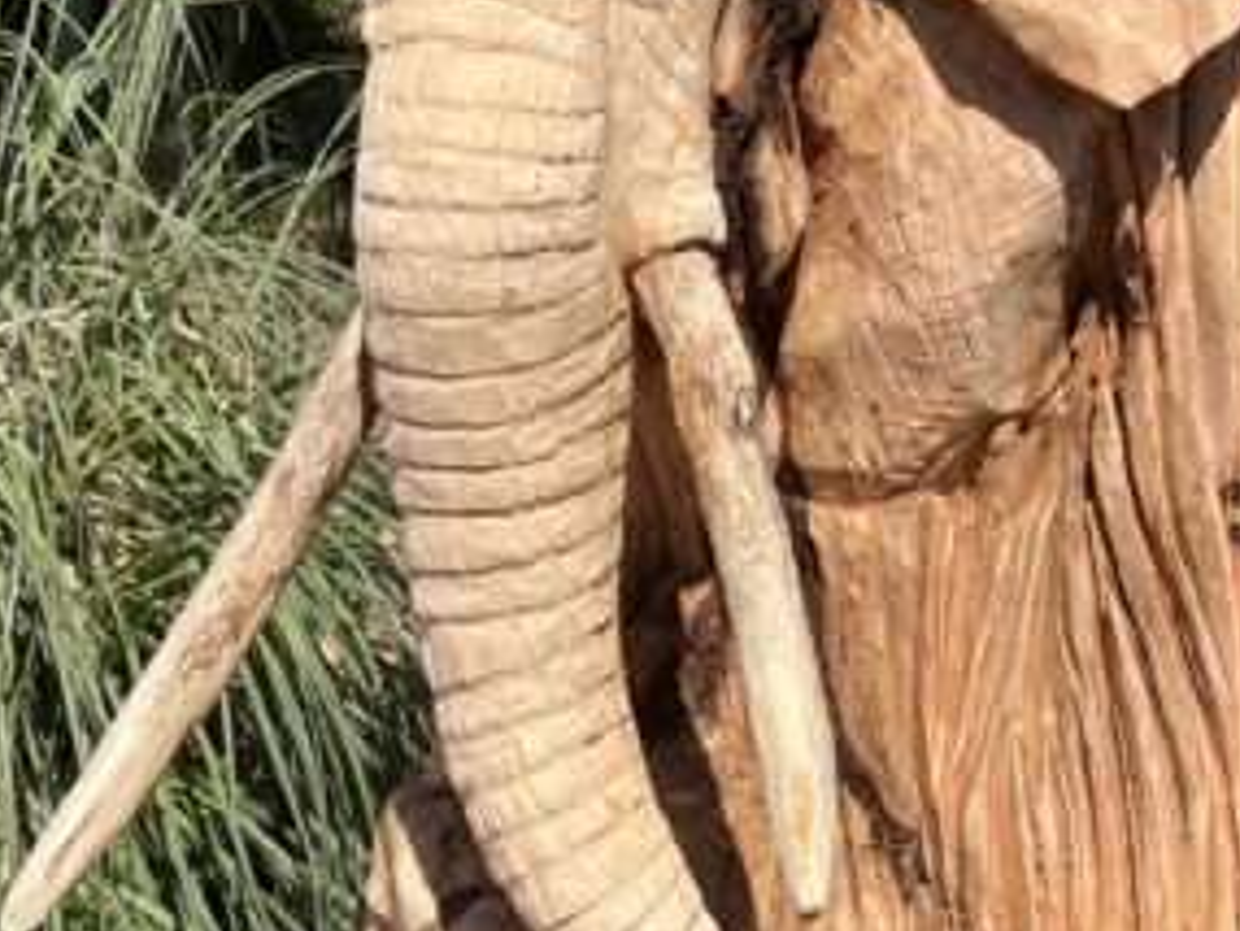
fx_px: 2616
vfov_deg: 20.1
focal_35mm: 73
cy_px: 339
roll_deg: -0.8
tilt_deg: -6.5
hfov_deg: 26.6
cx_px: 744
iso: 50
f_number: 1.5
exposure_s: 1/5319
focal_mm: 5.7
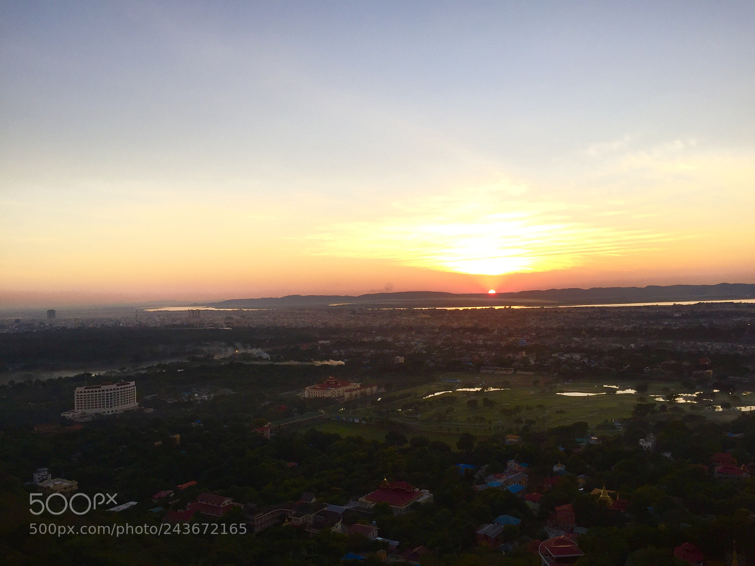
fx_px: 633
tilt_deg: +1.0
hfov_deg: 61.7
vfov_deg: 48.2
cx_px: 378
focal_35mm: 29
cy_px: 283
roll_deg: +0.8
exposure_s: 1/253
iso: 32
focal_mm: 4.15
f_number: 2.2
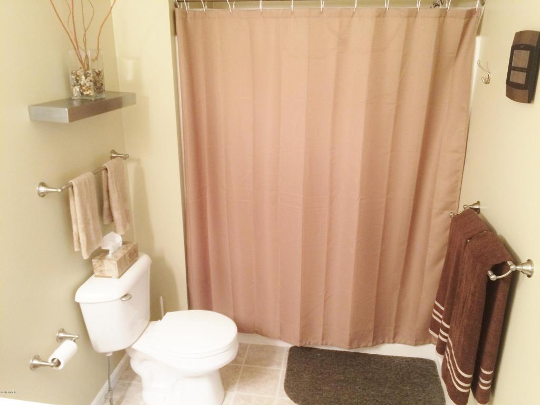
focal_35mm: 29
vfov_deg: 48.2
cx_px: 270
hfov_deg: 61.7
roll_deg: +0.8
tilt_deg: -19.4
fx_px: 452
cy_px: 202
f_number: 2.2
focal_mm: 4.15
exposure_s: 1/30
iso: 160
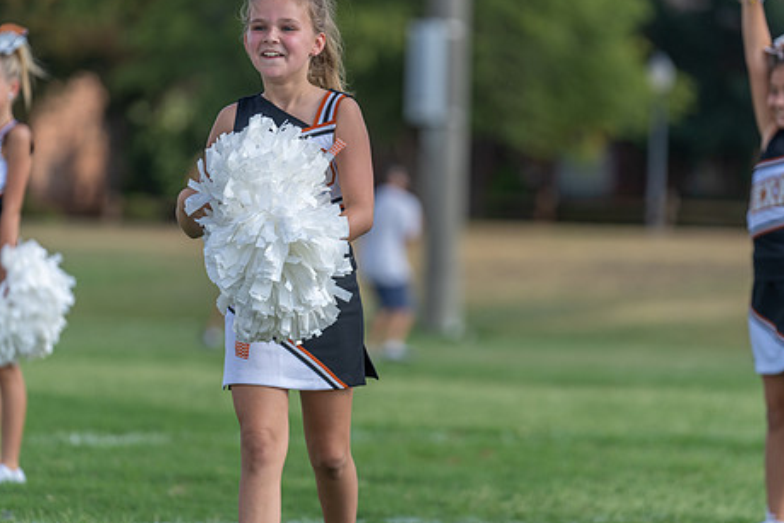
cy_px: 224
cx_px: 332
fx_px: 5489
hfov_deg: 8.2
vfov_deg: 5.5
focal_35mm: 252
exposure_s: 1/1000
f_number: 3.5
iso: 125
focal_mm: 200
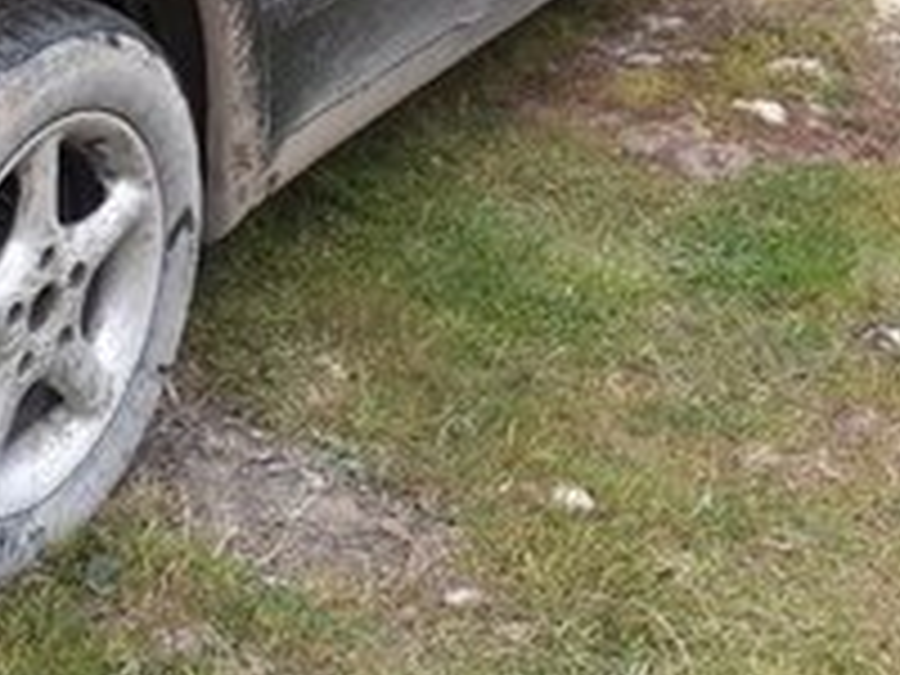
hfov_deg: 21.7
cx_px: 162
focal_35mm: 89
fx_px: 2314
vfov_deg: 15.2
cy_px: -362
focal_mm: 3.71
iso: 40
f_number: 1.7
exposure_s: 1/128
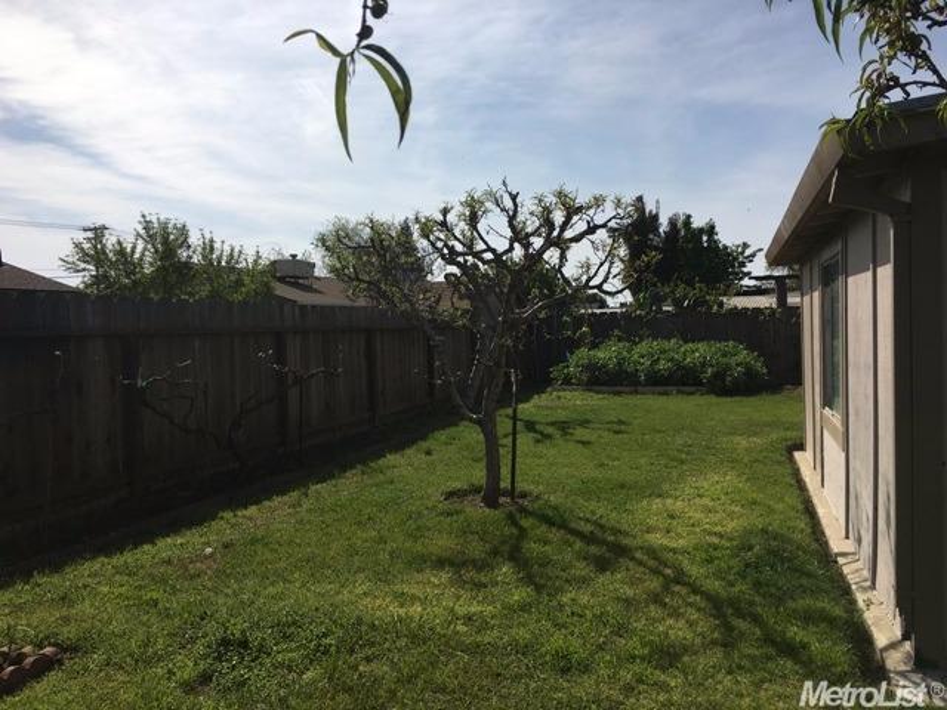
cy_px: 355
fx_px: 793
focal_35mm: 29
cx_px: 474
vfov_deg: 48.2
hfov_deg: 61.7
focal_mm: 4.15
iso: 25
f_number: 2.2
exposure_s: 1/3846
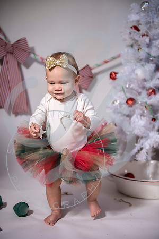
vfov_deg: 35.6
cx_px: 80
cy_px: 120
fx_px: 371
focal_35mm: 56
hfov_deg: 24.2
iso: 100
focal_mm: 56
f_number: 2.8
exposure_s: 1/125
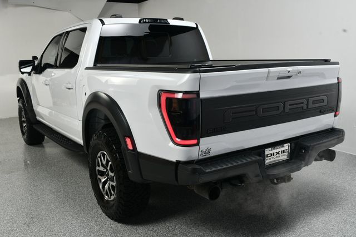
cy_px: 118
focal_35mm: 34
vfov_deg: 38.8
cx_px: 178
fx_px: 336
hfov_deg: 55.8
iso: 100
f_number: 13
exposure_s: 1/160
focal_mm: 23
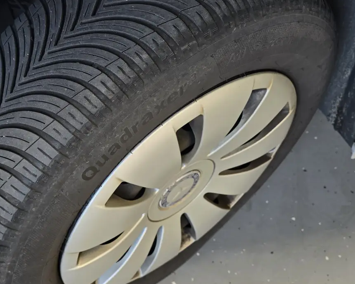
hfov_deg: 36.5
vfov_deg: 30.3
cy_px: 144
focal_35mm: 50
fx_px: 525
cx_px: 89
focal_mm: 6.3
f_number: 1.7
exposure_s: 1/180
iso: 100
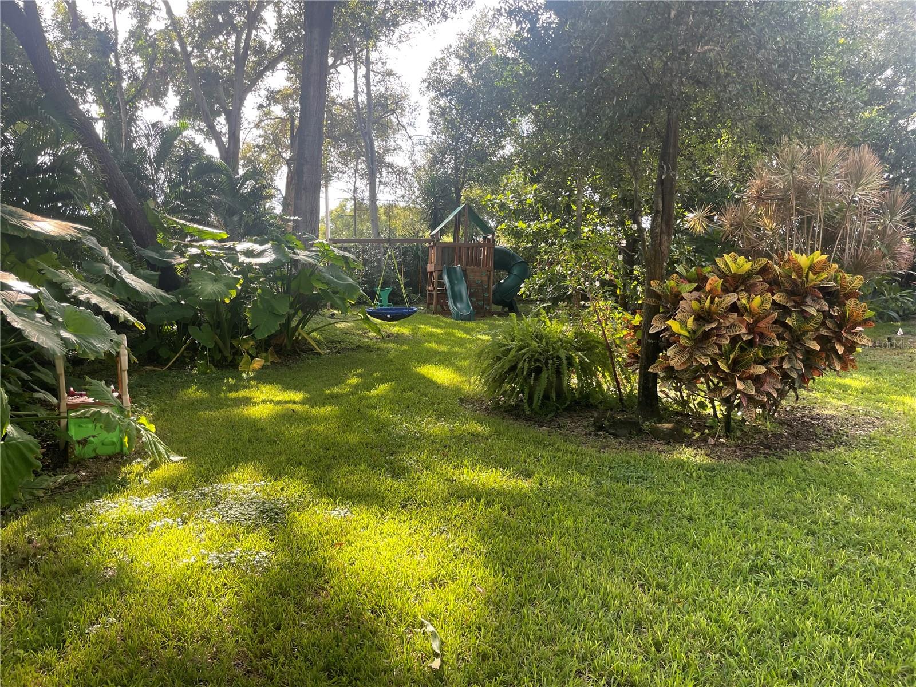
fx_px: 688
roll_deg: +0.4
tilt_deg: -4.8
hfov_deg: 67.3
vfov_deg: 53.1
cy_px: 344
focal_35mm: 26
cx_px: 458
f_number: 1.6
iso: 32
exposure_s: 1/234
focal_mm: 4.2
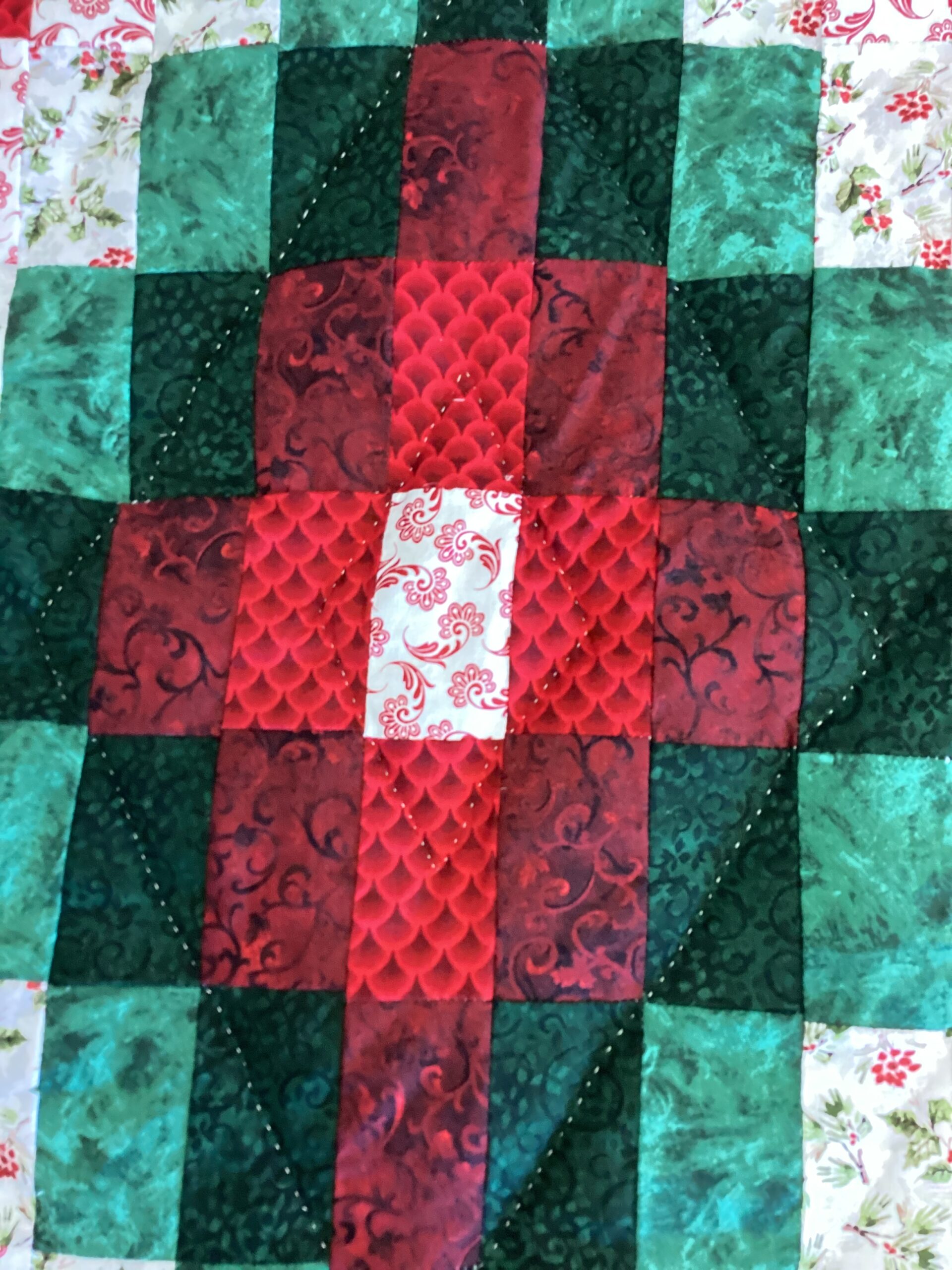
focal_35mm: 31
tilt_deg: -83.2
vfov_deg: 58.4
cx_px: 476
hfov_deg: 45.4
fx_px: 1137
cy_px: 635
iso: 400
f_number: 2.4
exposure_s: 1/60
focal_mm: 3.3
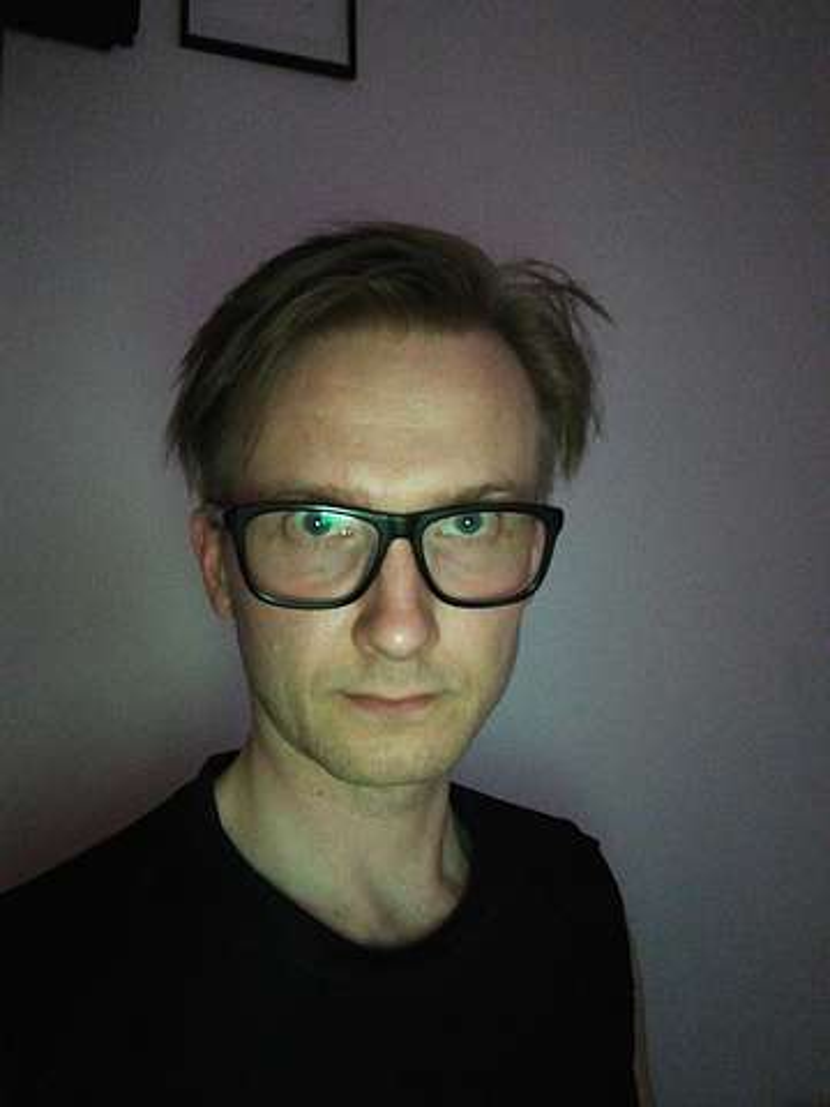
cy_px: 554
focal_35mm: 27
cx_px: 415
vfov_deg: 65.3
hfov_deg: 51.4
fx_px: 863
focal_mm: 2.82
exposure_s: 1/10
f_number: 2
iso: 800
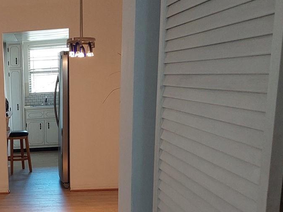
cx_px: -10
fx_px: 466
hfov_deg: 30.9
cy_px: 209
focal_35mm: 57
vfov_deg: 24.5
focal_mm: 5.23
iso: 200
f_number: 1.8
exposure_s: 1/120
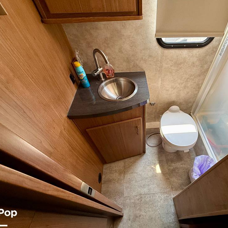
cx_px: 149
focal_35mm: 17
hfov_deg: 81.6
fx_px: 127
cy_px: 116
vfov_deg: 84.0
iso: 125
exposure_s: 1/99
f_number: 2.2
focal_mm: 2.22
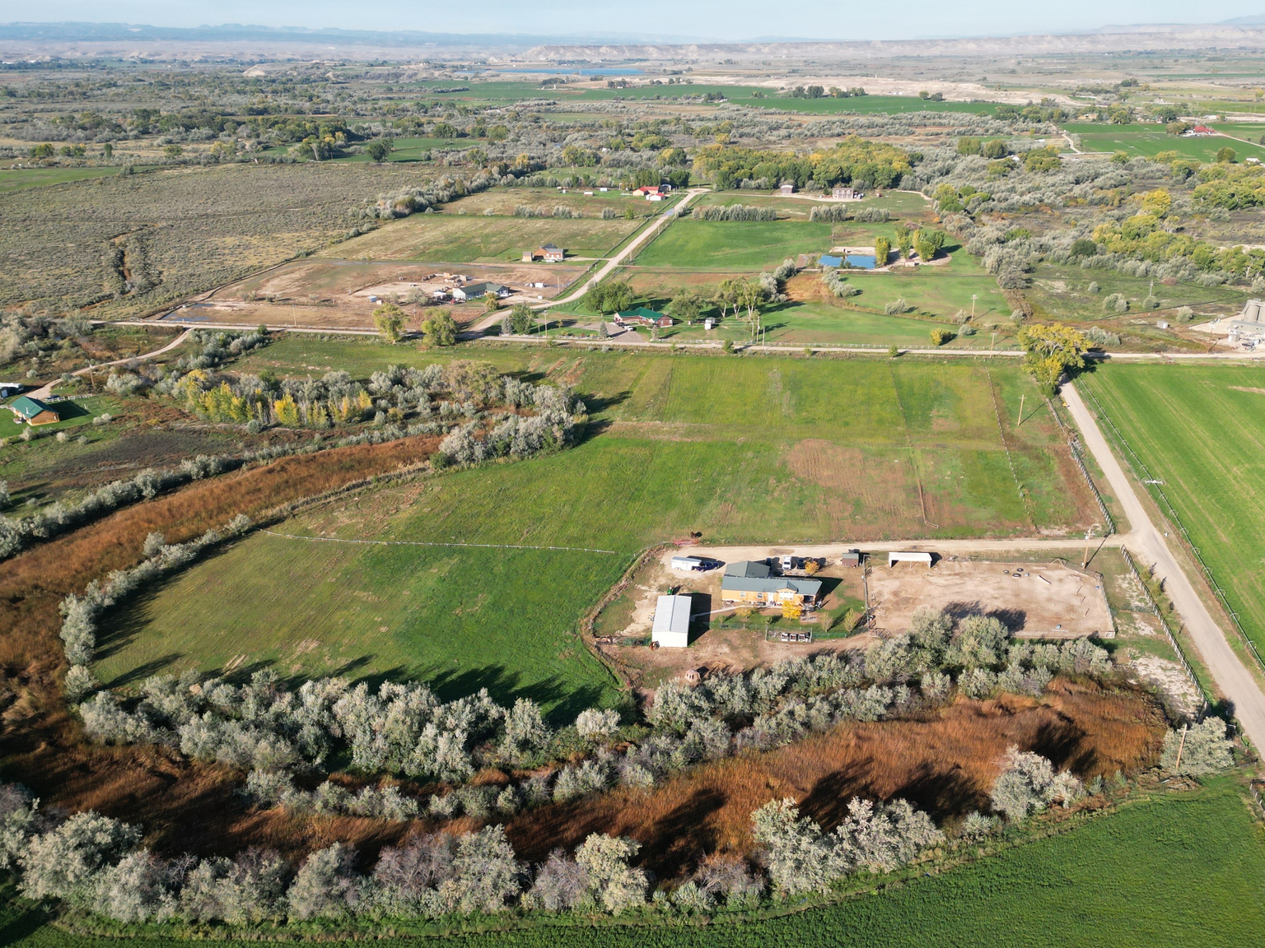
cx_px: 647
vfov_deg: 43.9
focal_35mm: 32
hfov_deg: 56.8
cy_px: 583
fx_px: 1169
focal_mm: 6.72
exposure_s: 1/2000
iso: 130
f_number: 1.7
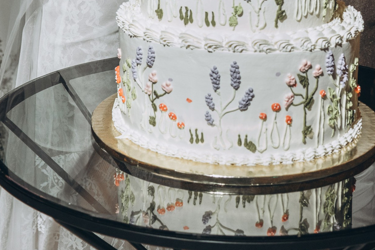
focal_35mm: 94
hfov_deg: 21.6
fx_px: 979
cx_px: 233
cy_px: -145
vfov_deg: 13.5
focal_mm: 28
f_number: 4
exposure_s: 1/160
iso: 640
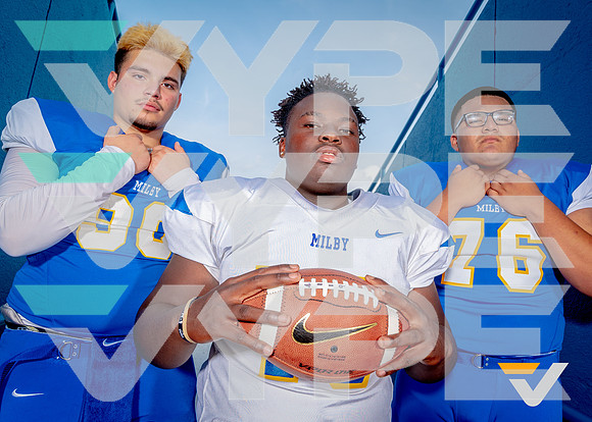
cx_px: 310
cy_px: 211
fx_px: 422
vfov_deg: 53.2
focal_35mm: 25
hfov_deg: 70.0
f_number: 8
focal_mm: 24
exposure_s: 1/125
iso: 100
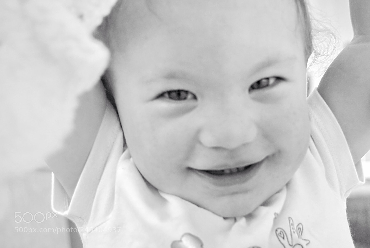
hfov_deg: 28.0
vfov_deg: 19.0
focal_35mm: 72
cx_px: 185
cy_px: 124
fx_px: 741
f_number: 5.3
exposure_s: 1/125
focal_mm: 48
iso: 200
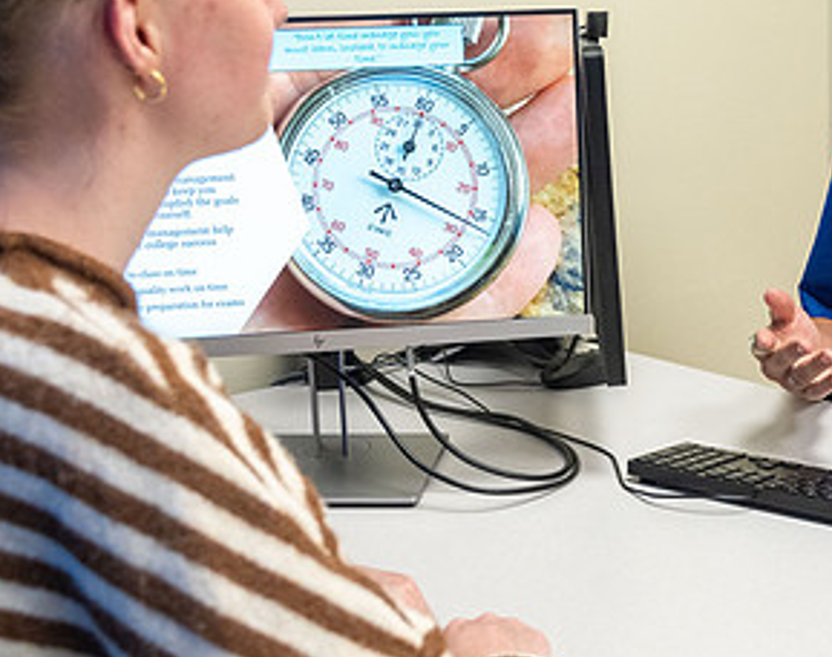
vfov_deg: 28.3
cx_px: 561
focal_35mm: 53
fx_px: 1298
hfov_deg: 35.2
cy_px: 283
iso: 1250
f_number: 4
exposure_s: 1/250
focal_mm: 24
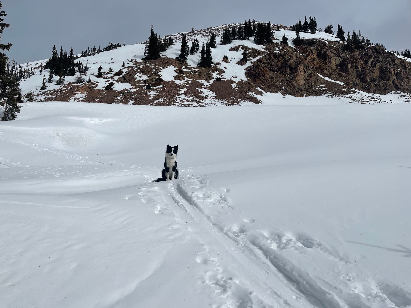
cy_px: 154
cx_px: 206
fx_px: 309
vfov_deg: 53.1
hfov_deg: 67.3
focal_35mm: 26
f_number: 1.6
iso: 32
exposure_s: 1/20833
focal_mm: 5.1
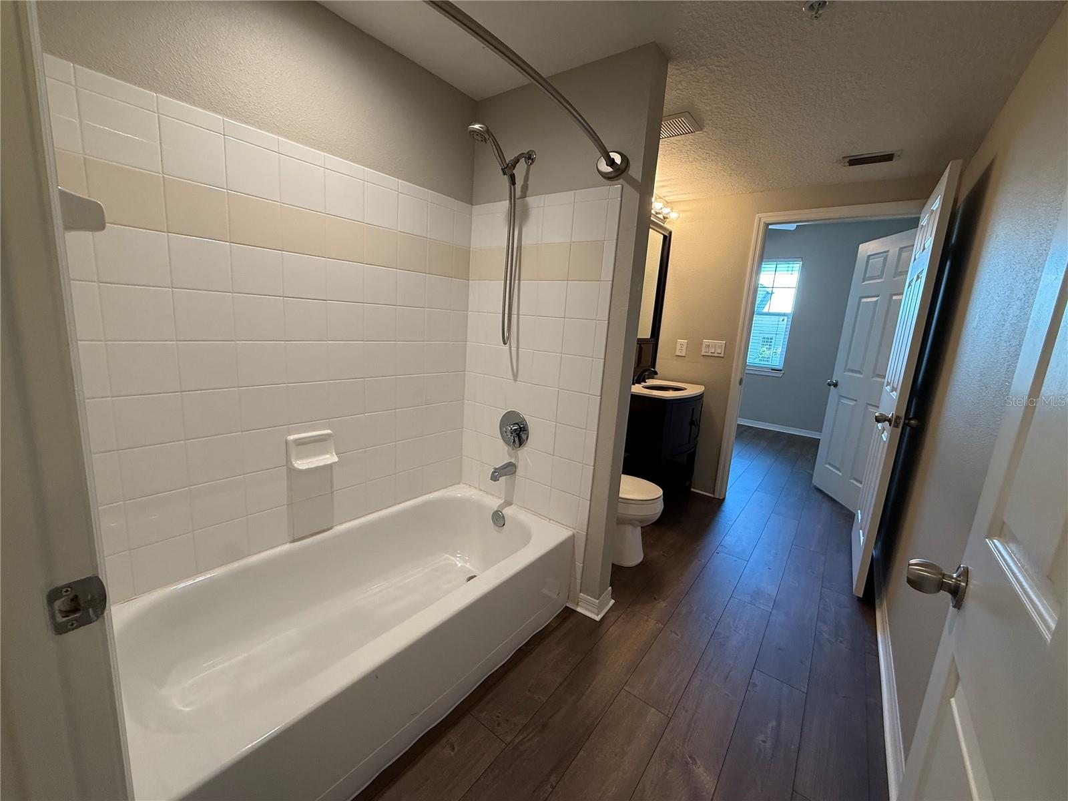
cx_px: 534
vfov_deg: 85.7
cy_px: 400
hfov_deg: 102.1
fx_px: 432
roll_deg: -4.0
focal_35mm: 14
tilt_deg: -11.7
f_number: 2.2
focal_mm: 2.22
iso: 200
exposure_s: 1/120
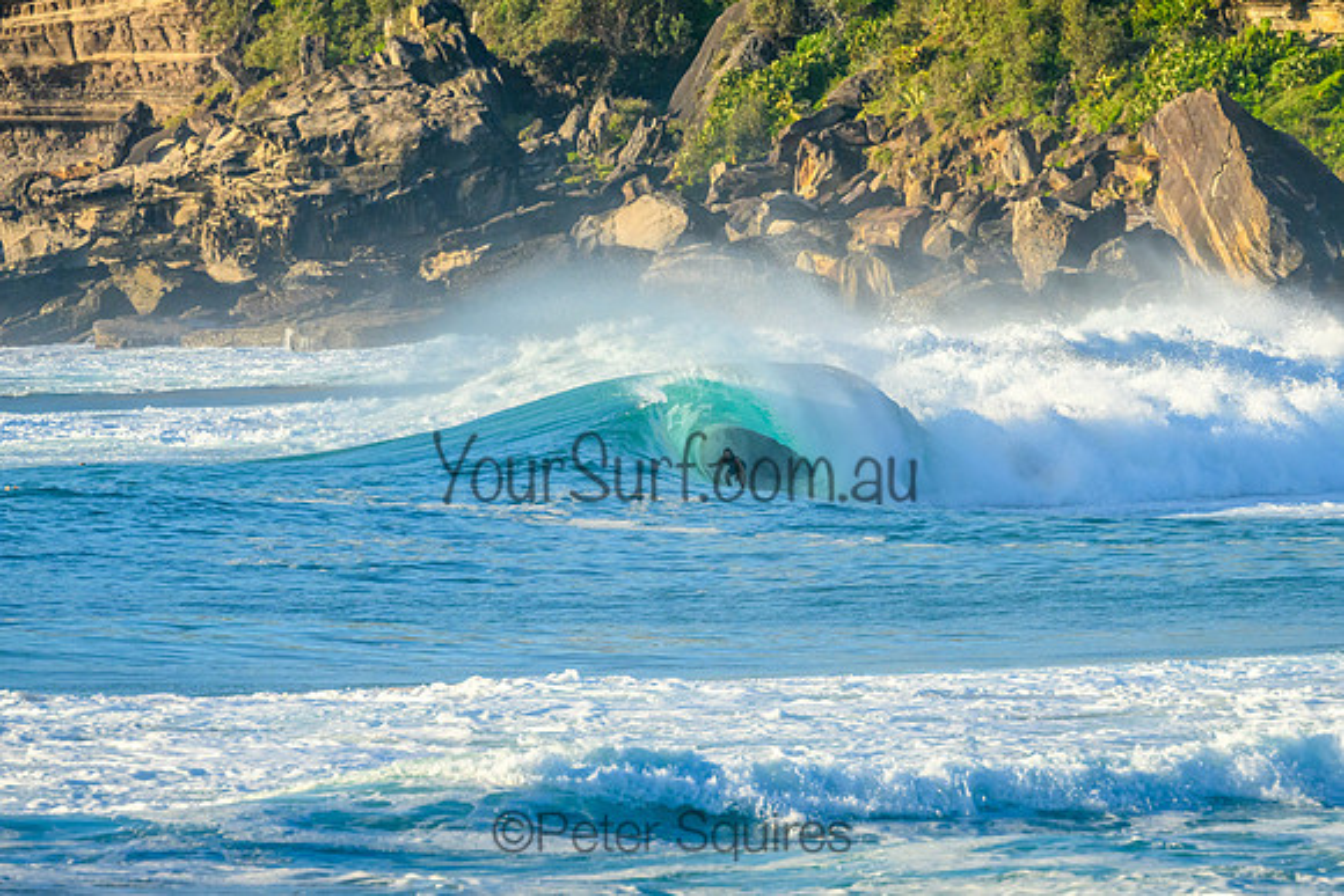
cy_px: 437
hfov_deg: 3.8
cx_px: 742
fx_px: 20512
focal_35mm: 549
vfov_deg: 2.5
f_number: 9
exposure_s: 1/2000
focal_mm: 400
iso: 1000
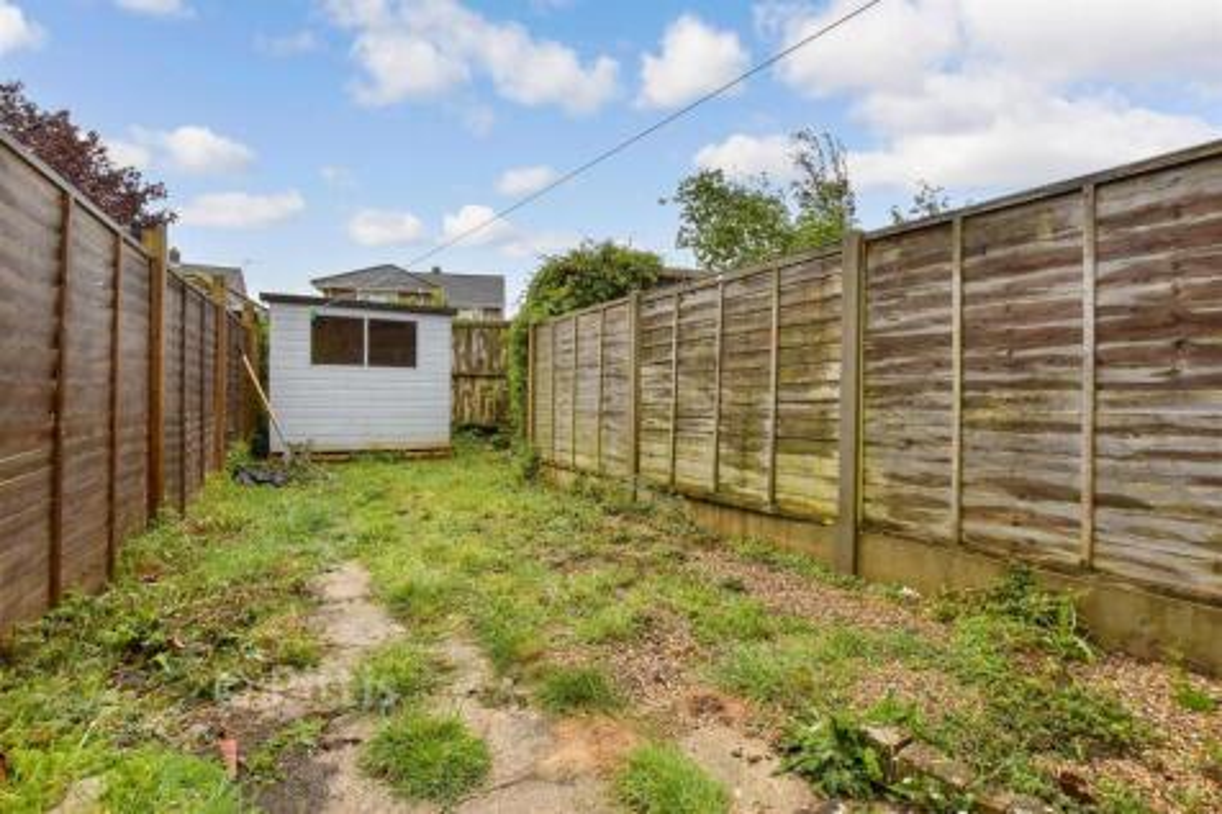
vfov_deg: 77.3
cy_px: 407
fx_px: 509
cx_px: 611
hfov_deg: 100.4
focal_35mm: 15
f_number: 8
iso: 160
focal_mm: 10
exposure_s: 1/40
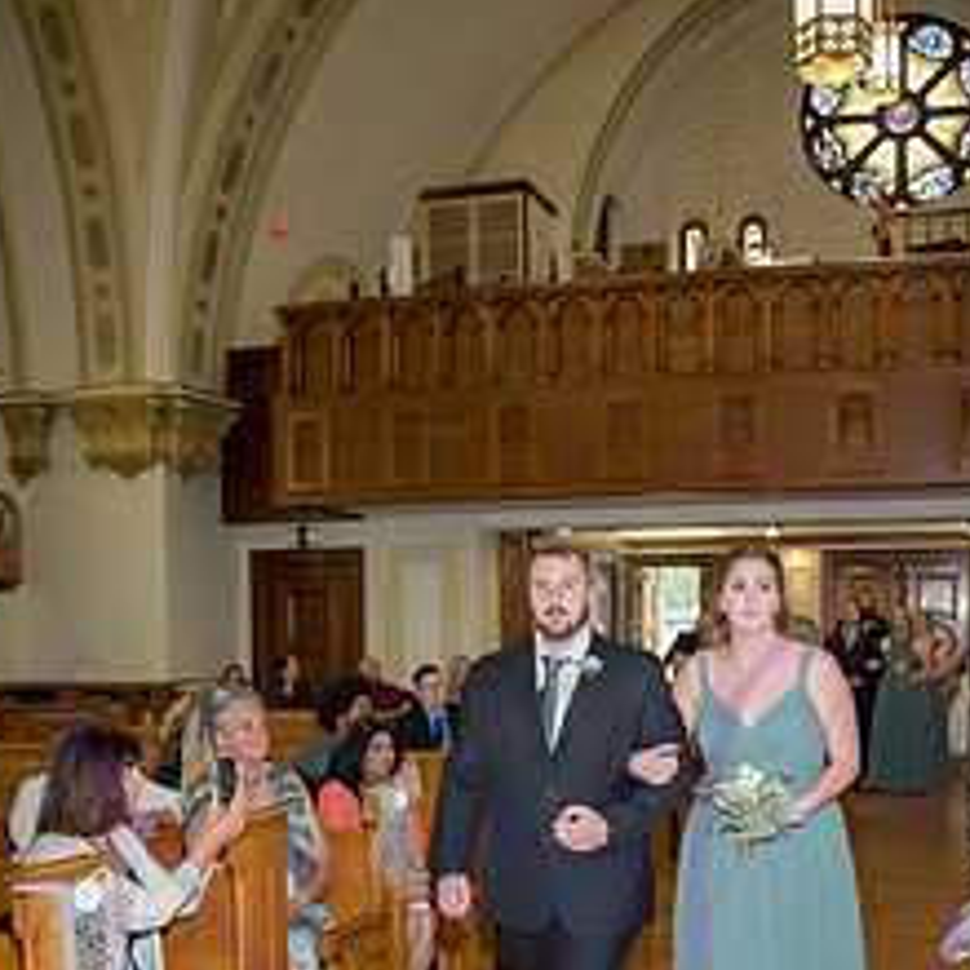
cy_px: 695
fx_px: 1332
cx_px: 598
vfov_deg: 39.2
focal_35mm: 42
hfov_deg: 39.8
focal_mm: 24
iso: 640
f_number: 3.5
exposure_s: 1/320
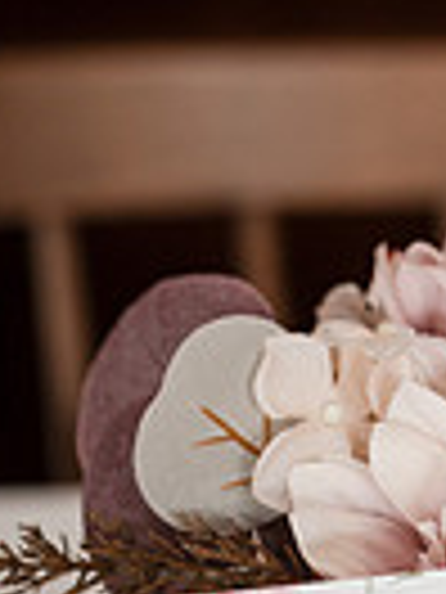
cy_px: 904
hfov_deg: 7.3
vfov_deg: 9.6
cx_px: 608
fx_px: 3436
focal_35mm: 200
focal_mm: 61
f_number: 4
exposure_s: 1/250
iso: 2000
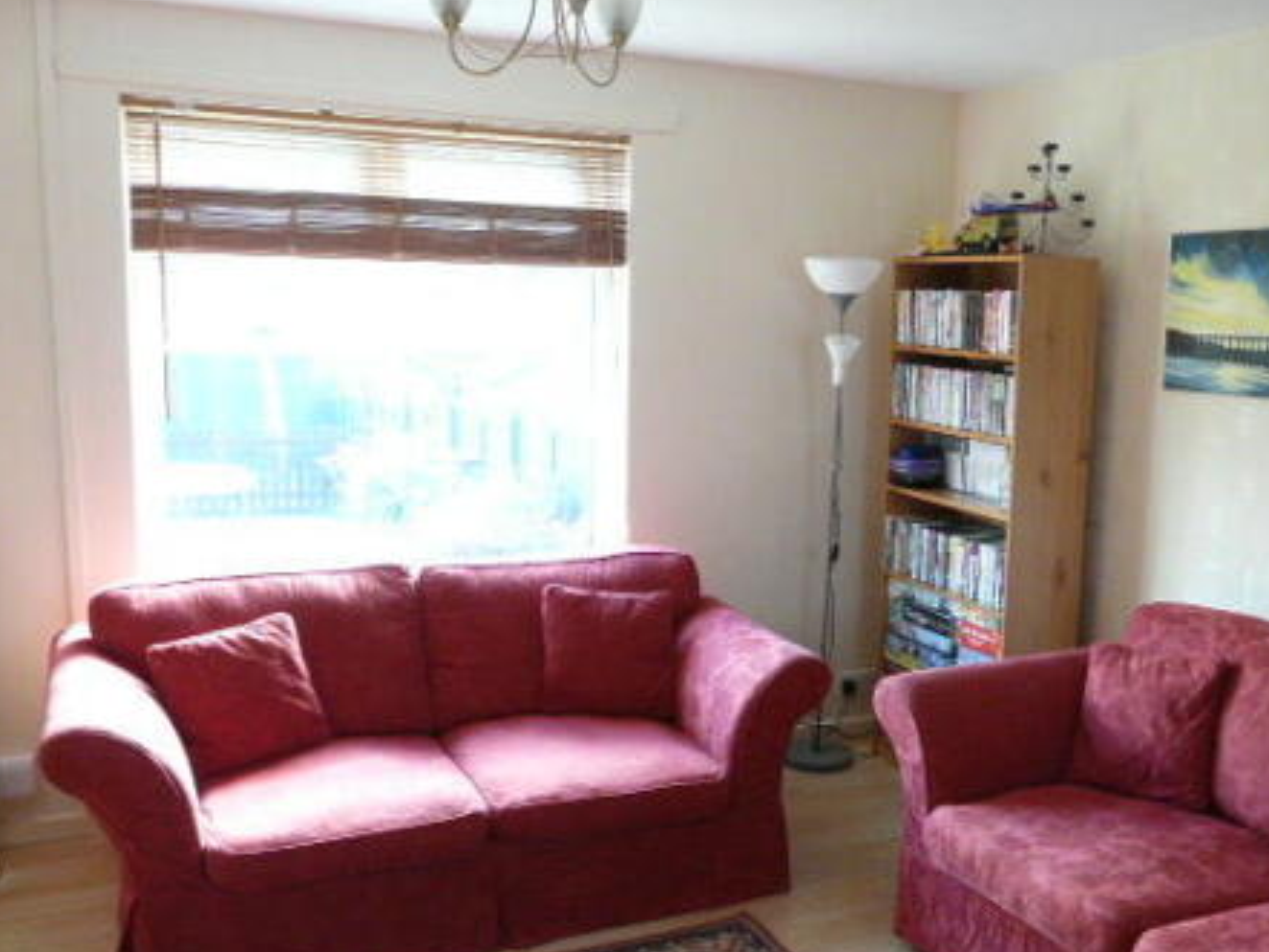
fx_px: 1357
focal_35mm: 37
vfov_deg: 38.6
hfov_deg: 49.5
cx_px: 807
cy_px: 536
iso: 200
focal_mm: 4.6
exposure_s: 1/15
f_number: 2.8
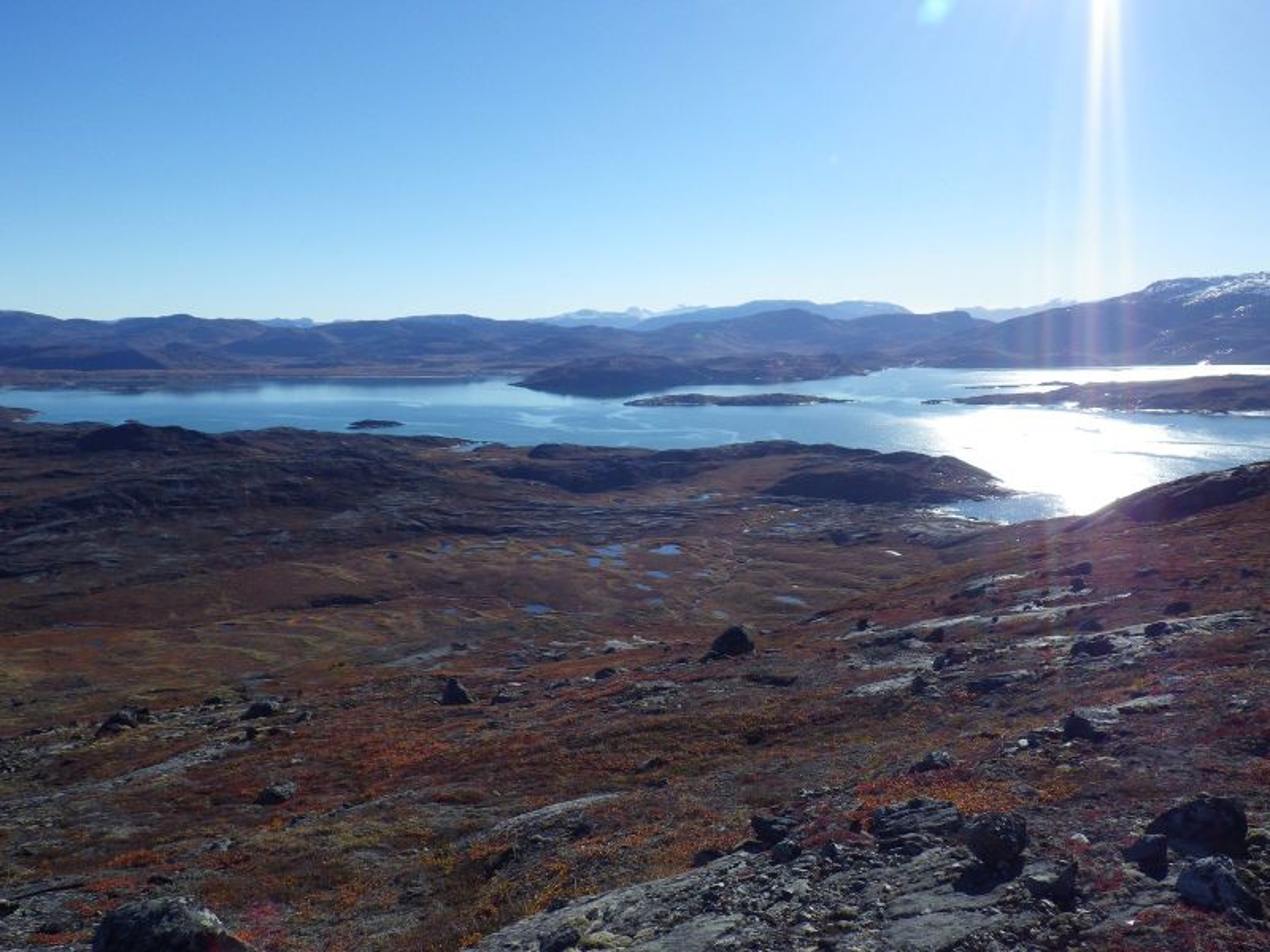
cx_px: 635
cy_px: 476
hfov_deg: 63.4
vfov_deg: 49.7
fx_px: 1027
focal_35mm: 28
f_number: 4.2
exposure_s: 1/1250
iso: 125
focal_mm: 5
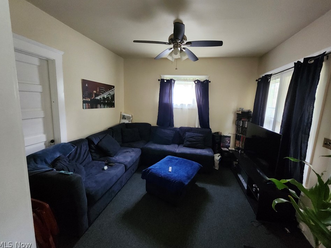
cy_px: 117
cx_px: 173
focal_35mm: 14
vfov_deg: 85.6
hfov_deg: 102.0
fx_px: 134
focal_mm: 1.74
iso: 1000
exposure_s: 1/24
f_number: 2.2
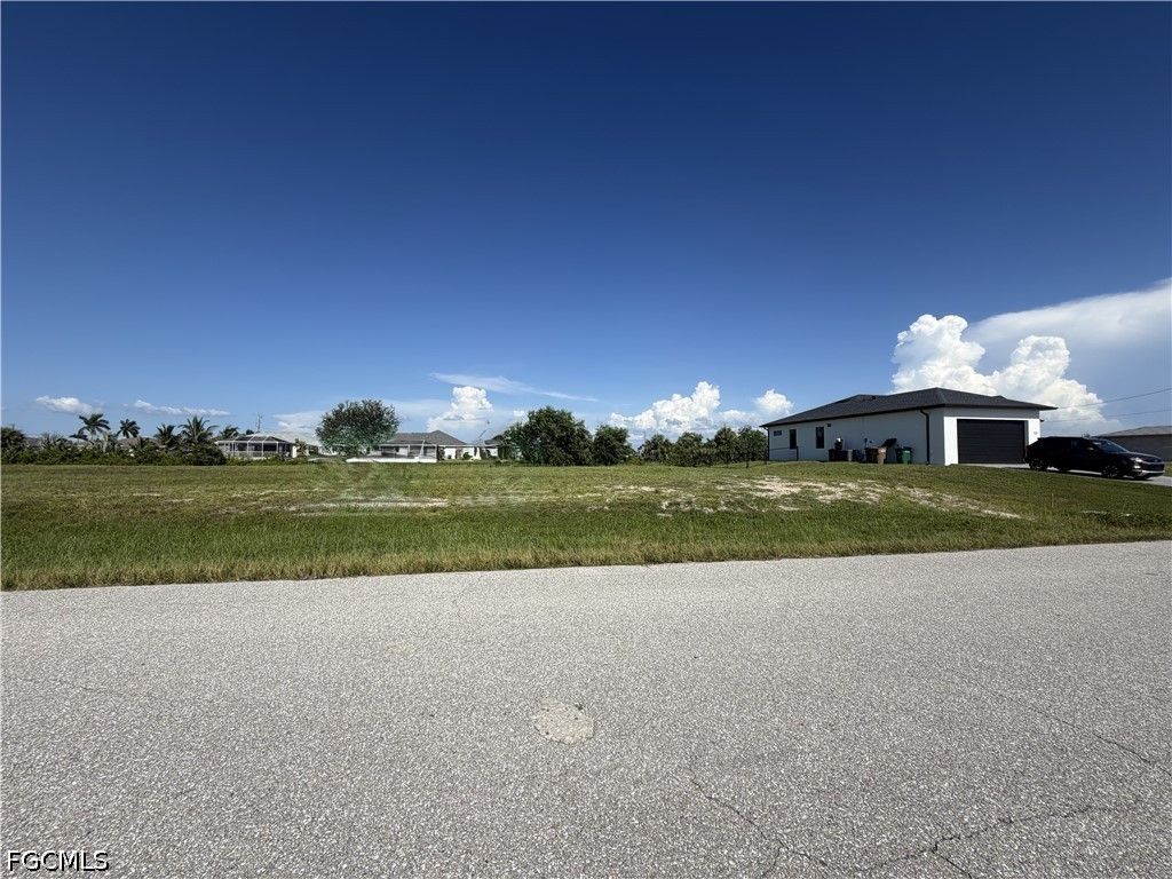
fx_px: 474
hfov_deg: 102.1
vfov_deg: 85.7
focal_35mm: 14
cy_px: 440
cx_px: 586
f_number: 2.2
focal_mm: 2.22
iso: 20
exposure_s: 1/1285
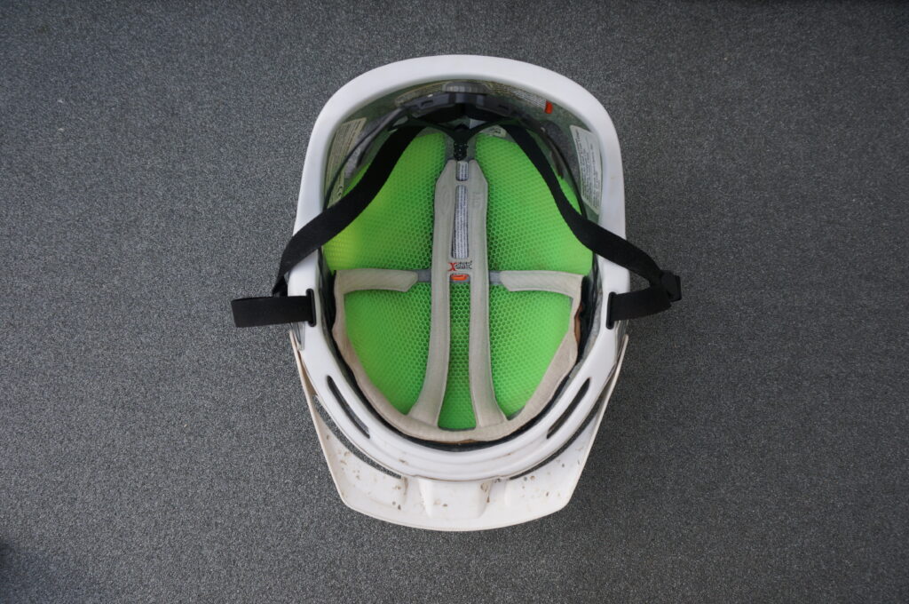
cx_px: 454
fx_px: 605
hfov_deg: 73.8
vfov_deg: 53.0
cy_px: 302
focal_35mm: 24
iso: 100
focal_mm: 16
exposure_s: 1/100
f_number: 5
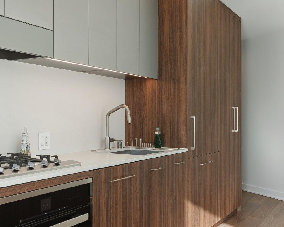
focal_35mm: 44
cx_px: 101
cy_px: 113
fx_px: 370
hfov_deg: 41.6
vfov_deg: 34.2
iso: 320
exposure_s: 1/80
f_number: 8
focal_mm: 30
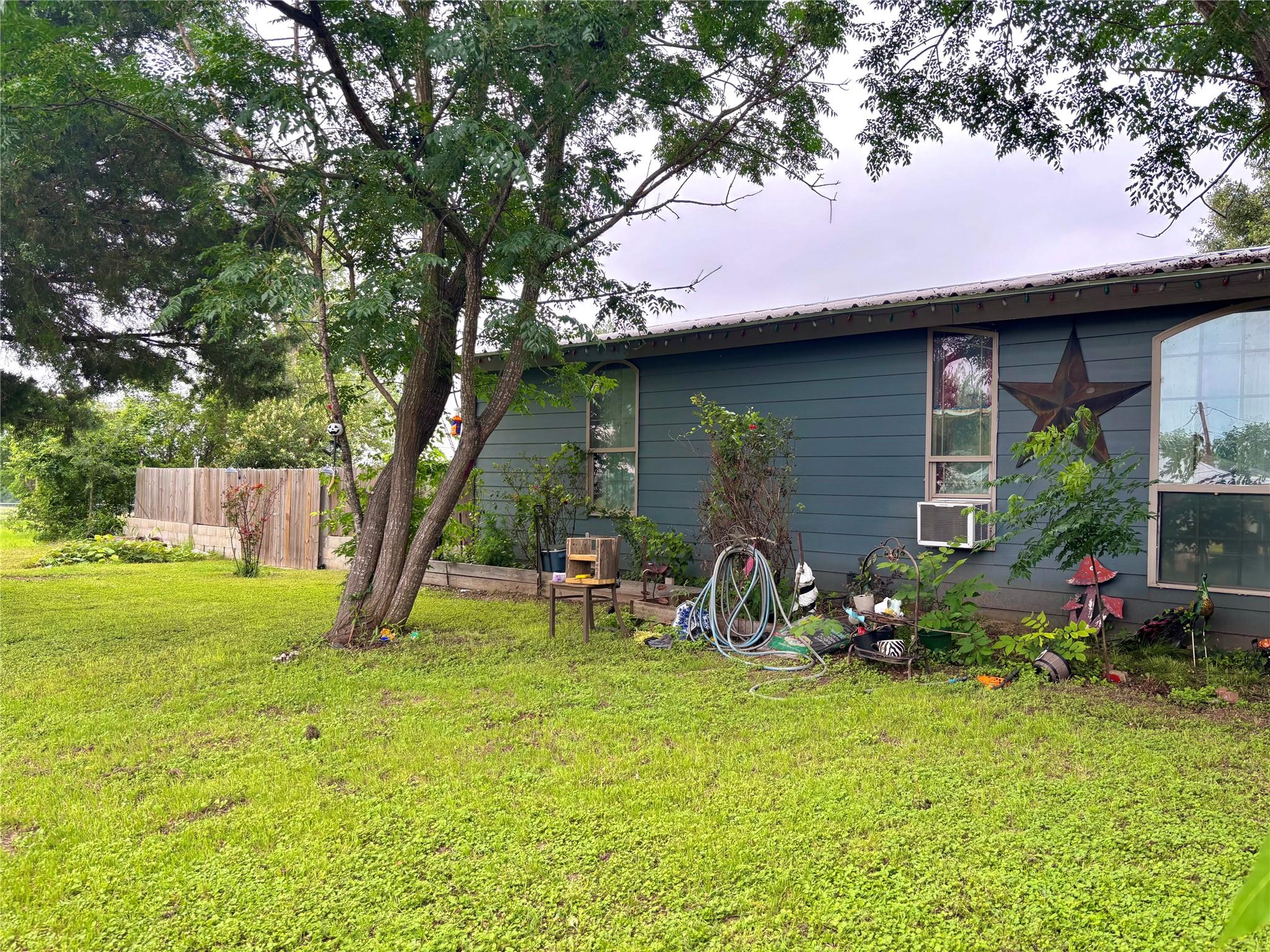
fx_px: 954
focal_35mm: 26
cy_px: 476
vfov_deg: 53.1
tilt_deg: +0.0
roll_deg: -1.5
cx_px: 635
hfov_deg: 67.3
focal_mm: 5.96
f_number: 1.6
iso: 50
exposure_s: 1/512
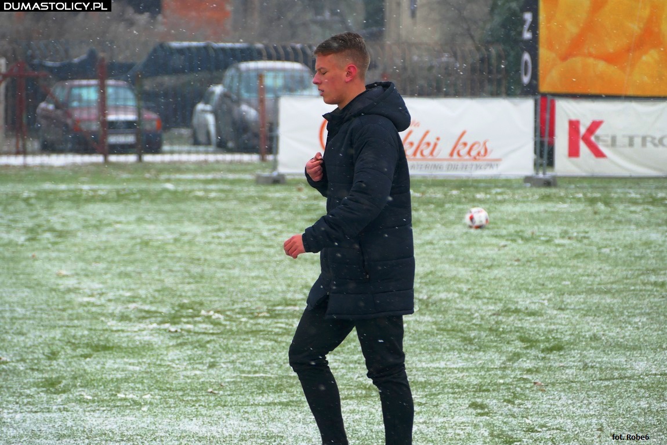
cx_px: 334
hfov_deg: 7.3
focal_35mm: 284
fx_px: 5262
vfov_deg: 4.8
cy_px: 222
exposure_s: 1/500
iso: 400
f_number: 4
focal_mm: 103.71
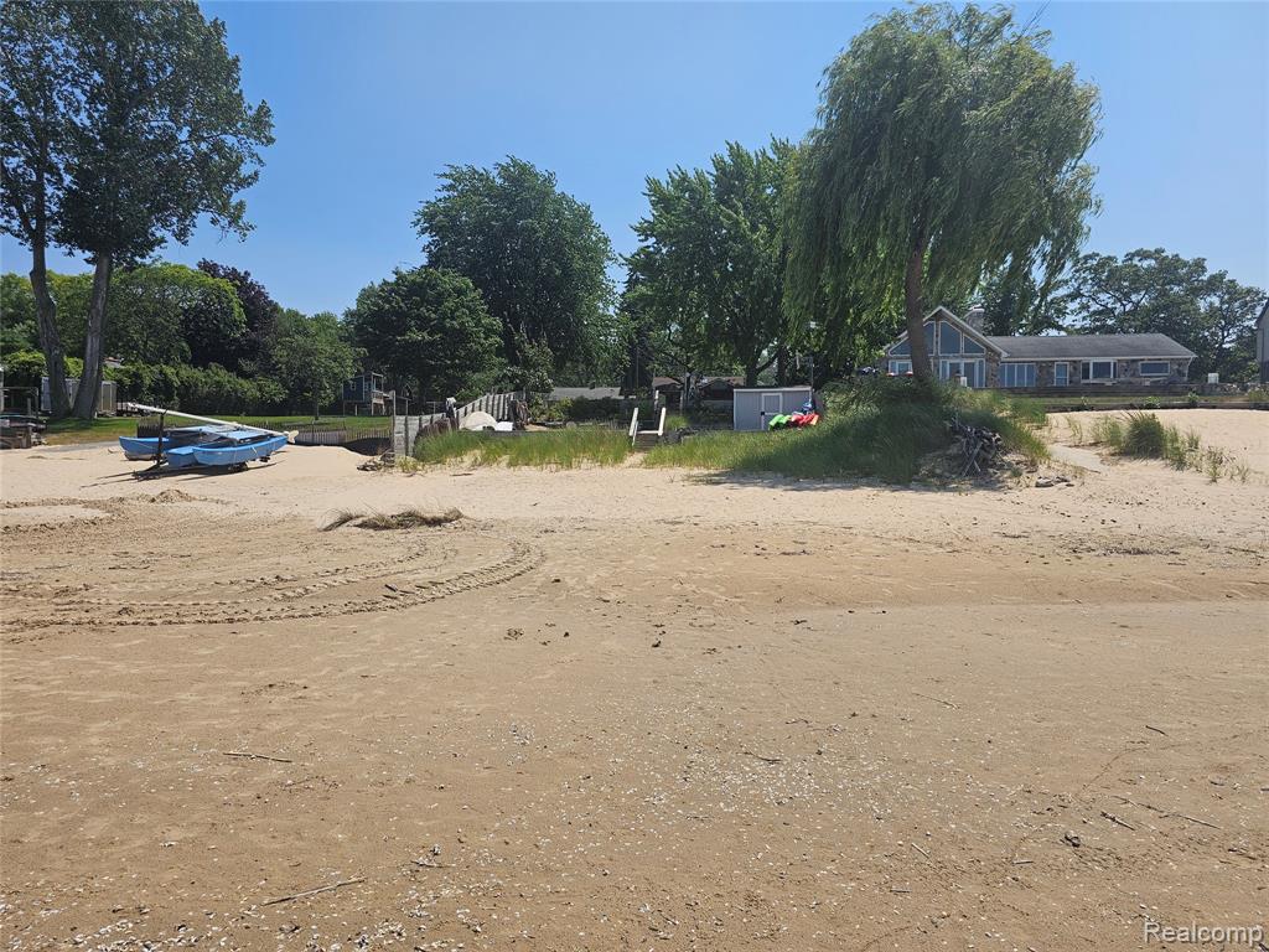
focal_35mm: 23
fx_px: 843
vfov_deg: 58.9
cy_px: 476
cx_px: 634
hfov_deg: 73.9
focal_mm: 6.3
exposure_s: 1/1304
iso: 10
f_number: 1.7
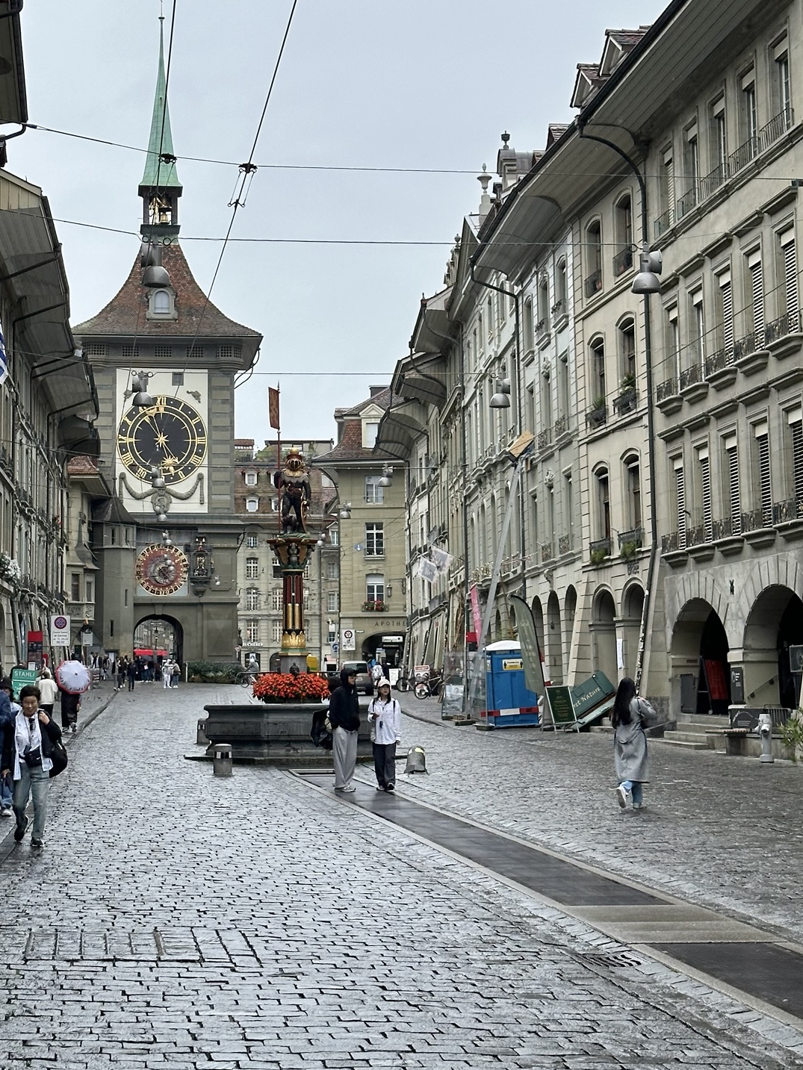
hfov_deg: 21.9
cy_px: 399
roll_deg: -0.3
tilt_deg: +8.6
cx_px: 304
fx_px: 2072
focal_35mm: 67
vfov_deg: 28.9
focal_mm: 6.86
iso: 64
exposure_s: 1/1085
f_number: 1.78
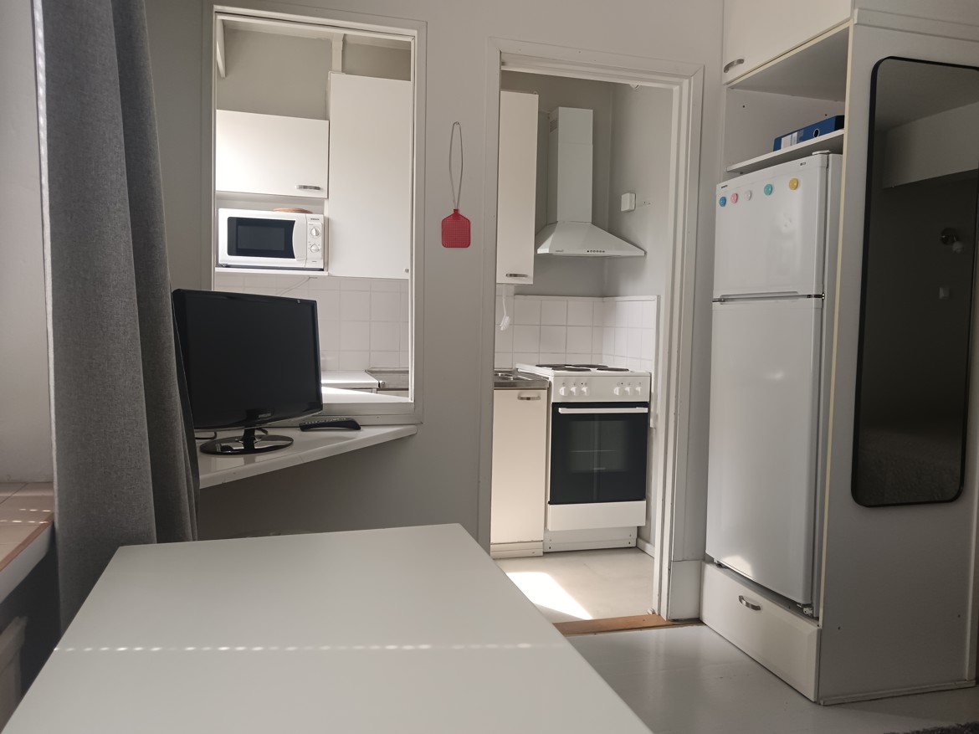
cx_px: 490
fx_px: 763
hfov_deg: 65.3
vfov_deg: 51.3
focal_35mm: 27
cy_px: 367
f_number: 1.9
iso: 477
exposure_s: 1/100
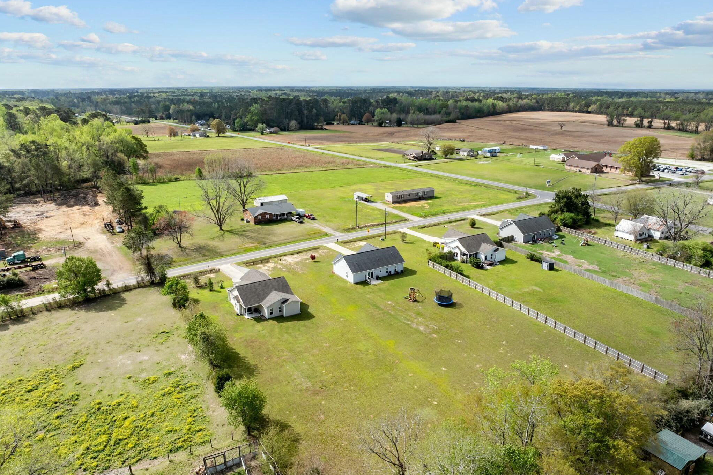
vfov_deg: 51.2
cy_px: 264
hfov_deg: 71.5
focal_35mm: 25
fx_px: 495
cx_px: 357
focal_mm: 12.29
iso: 130
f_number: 2.8
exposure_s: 1/320
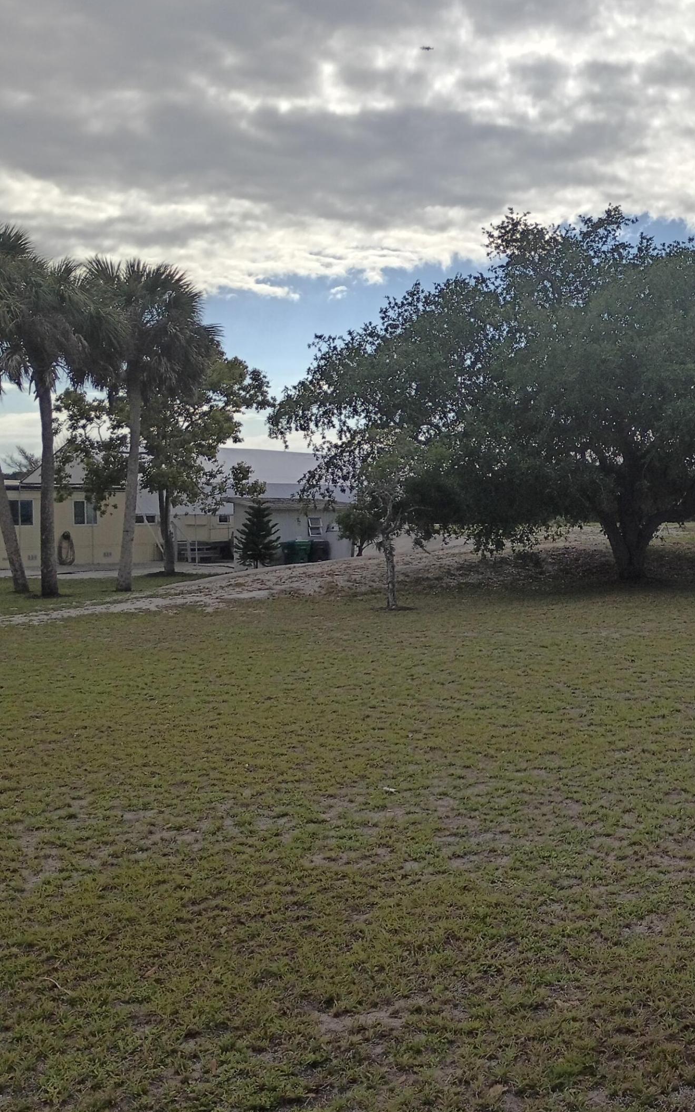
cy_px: 559
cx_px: 565
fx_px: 1273
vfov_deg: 47.2
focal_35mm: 42
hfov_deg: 29.8
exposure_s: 1/2451
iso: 101
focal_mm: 4.27
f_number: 1.8
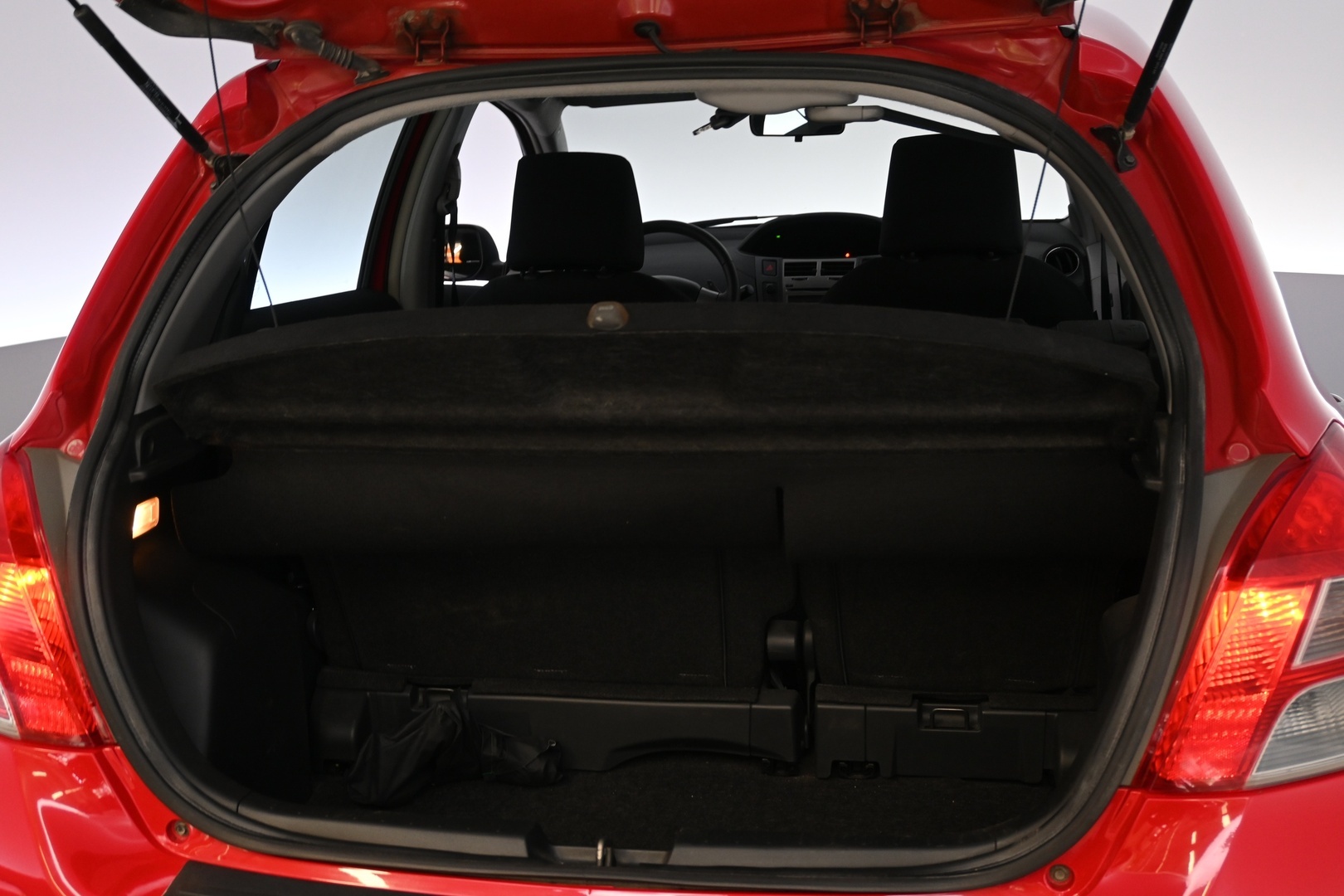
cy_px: 448
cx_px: 672
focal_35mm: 40
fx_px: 1484
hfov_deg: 48.7
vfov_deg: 33.6
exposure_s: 1/40
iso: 640
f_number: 4.5
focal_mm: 26.5
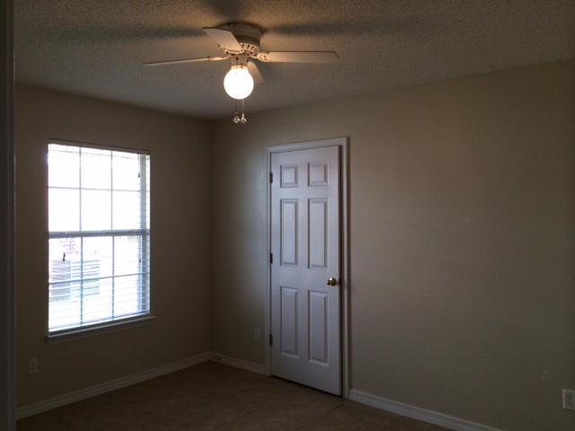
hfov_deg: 60.0
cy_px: 216
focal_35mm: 30
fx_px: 498
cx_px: 288
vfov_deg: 46.8
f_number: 2.2
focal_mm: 4.12
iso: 64
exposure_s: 1/120
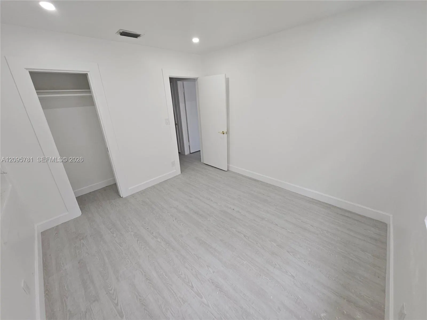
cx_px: 214
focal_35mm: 13
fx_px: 160
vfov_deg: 89.9
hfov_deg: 106.2
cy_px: 160
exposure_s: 1/60
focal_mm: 1.74
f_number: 2.2
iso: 80
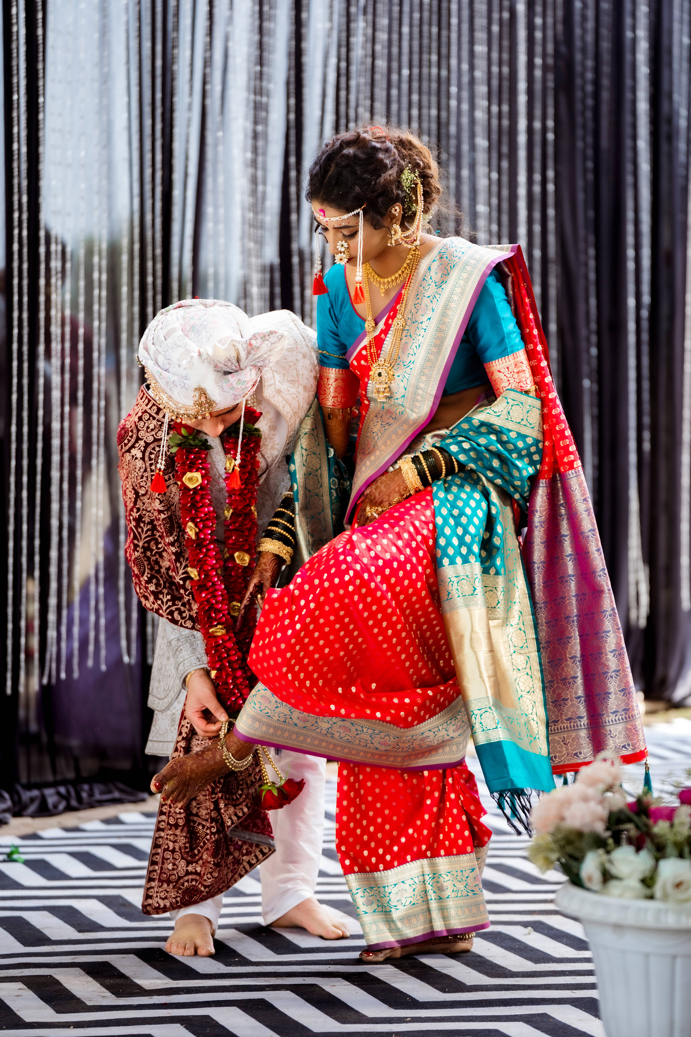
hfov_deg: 12.8
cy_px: 518
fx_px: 3080
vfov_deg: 19.1
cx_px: 346
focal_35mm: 107
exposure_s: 1/1000
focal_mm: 107
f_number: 2.8
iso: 640
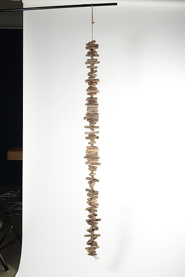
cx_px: 92
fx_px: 385
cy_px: 138
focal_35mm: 50
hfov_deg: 27.0
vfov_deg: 39.6
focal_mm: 50
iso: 200
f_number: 8
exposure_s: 1/200
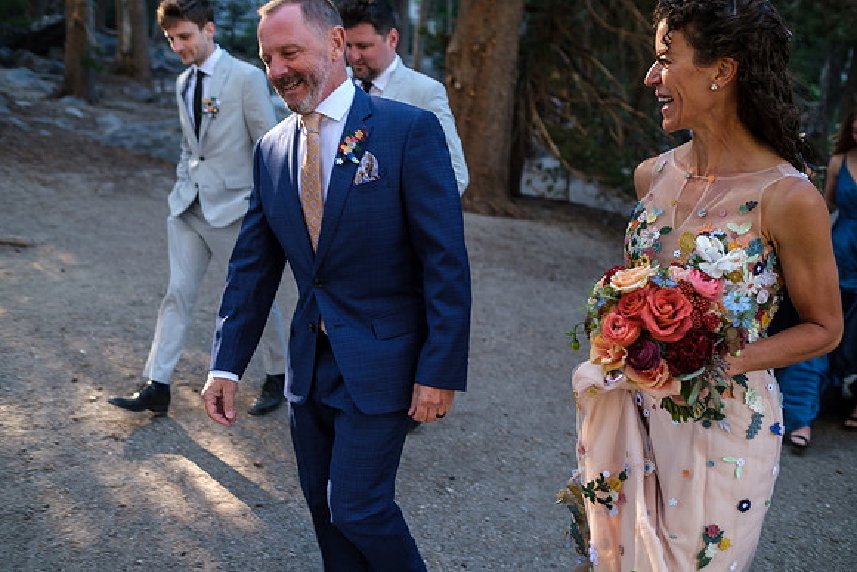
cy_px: 286
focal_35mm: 35
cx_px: 428
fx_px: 833
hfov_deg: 54.4
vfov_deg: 37.9
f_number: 2
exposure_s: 1/180
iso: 160
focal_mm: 23
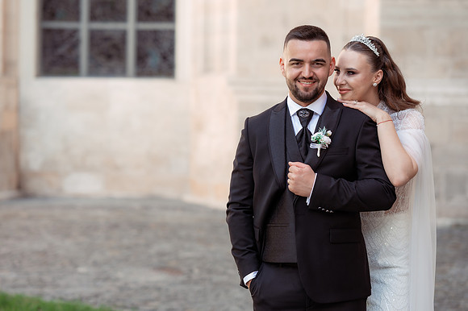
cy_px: 156
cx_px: 234
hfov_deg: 23.9
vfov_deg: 16.1
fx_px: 1104
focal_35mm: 85
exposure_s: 1/320
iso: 200
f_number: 2.5
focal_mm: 85
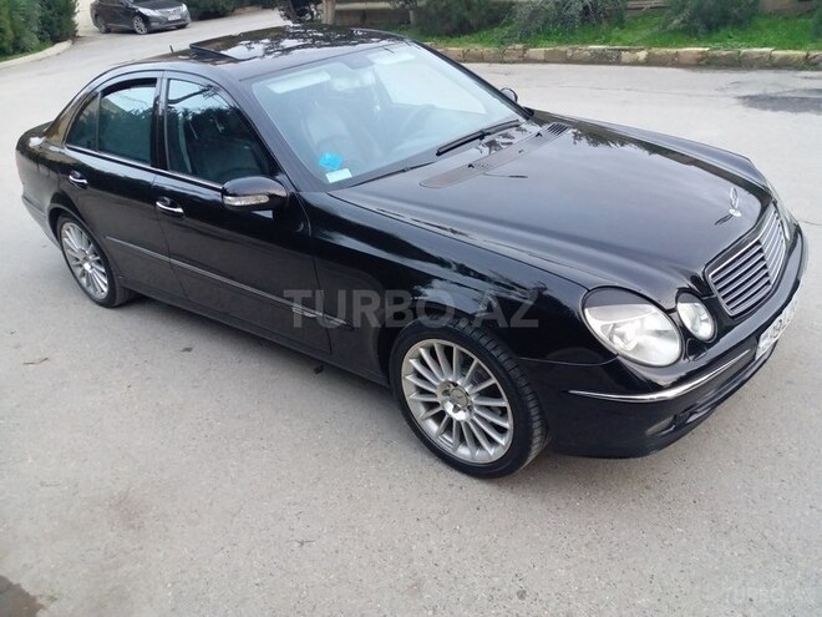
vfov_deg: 49.7
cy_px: 308
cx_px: 411
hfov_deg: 63.4
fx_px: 665
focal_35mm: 28
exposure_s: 1/20
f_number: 1.9
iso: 200
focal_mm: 3.7
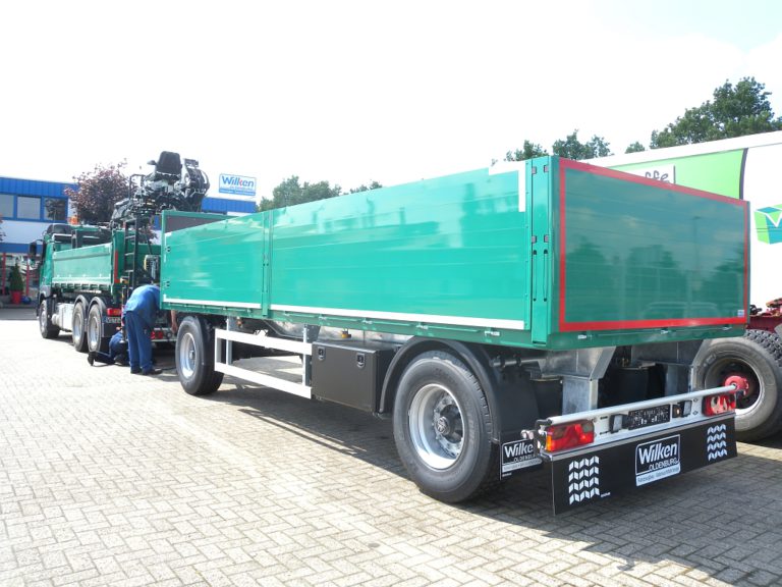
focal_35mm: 28
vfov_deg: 49.7
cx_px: 391
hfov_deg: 63.4
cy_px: 294
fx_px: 633
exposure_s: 1/148
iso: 64
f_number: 5.1
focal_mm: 6
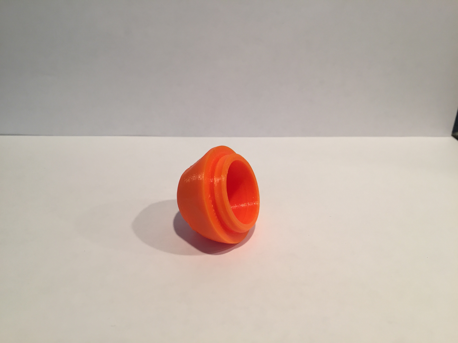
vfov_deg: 48.2
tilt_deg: -27.6
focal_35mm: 29
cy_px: 172
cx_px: 229
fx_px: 384
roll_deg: -1.7
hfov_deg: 61.7
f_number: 2.2
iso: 32
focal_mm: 4.15
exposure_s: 1/40
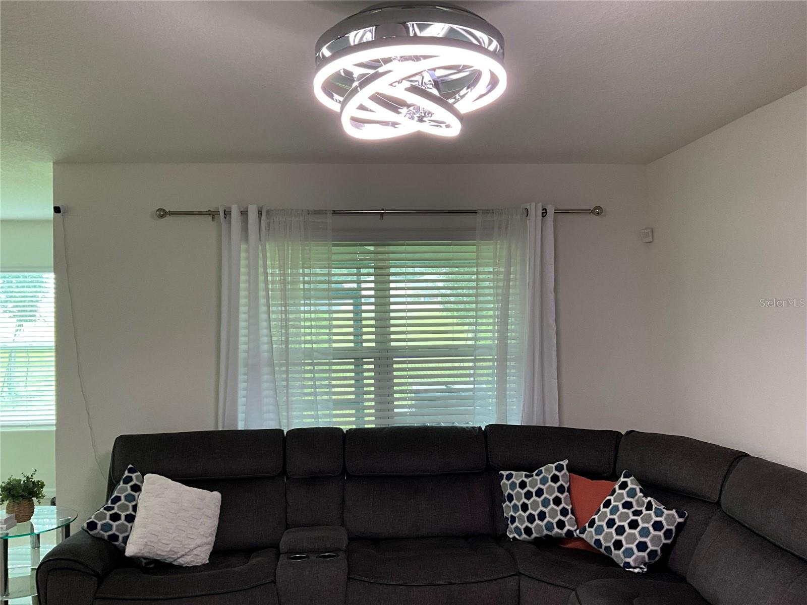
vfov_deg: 48.2
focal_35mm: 29
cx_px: 404
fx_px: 676
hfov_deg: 61.7
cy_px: 302
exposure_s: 1/75
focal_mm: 3
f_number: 1.8
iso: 64
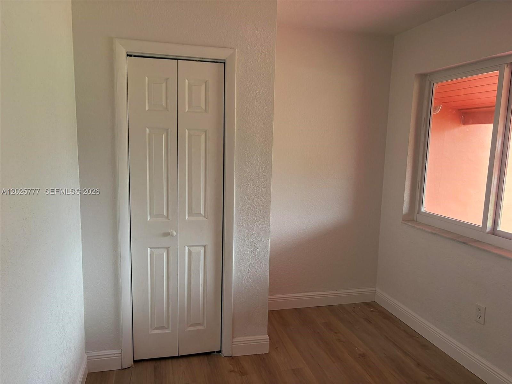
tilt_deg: -7.3
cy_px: 192
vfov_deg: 53.1
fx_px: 385
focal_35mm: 26
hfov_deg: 67.3
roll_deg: -1.1
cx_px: 256
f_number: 1.6
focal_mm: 5.96
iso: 125
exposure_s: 1/107
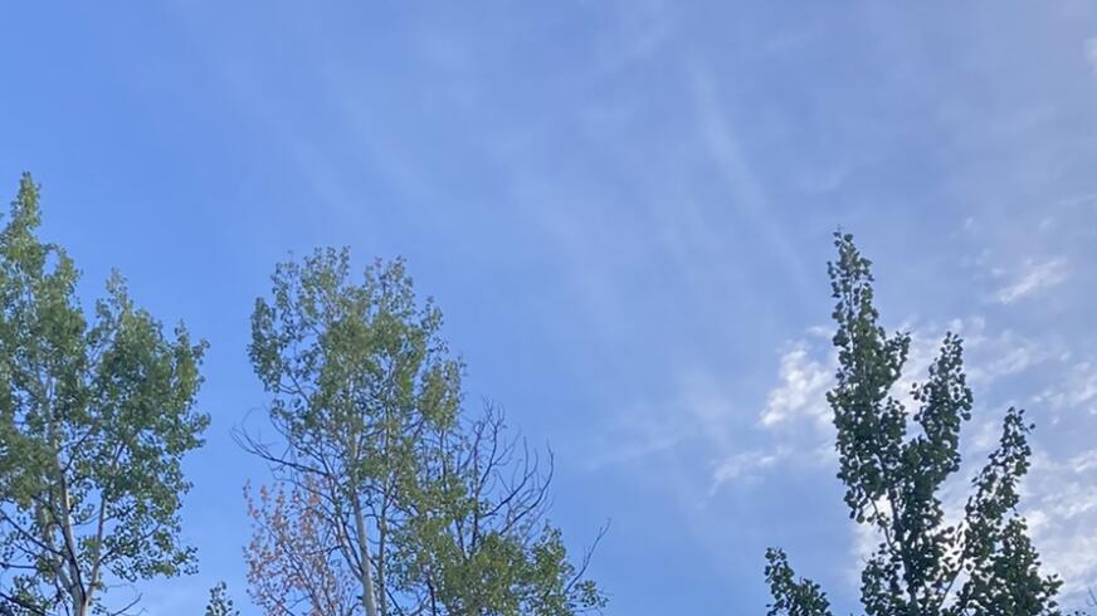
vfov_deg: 15.4
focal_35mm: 70
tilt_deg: +20.8
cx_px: 440
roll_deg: +6.7
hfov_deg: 30.1
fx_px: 2036
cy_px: 1028
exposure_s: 1/421
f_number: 1.8
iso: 20
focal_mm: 3.99
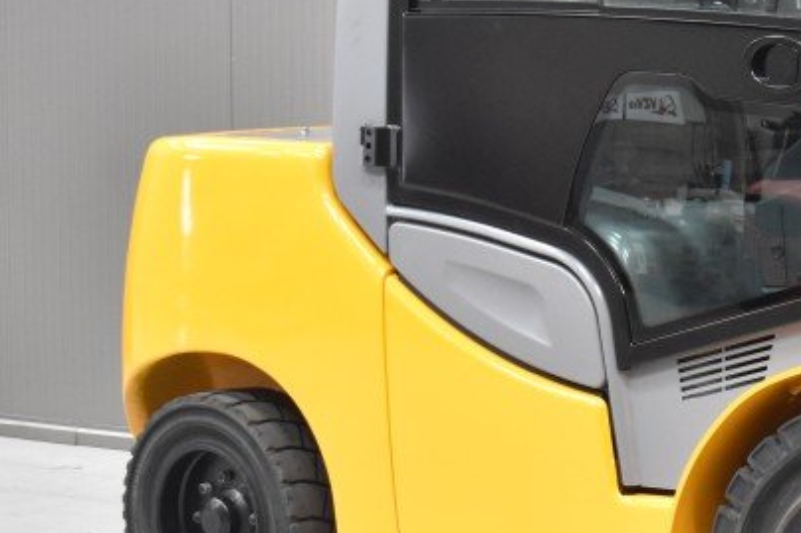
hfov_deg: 18.4
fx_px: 2380
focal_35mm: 107
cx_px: 866
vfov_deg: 12.7
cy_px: 129
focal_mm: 24
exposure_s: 1/40
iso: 1600
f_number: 4.5
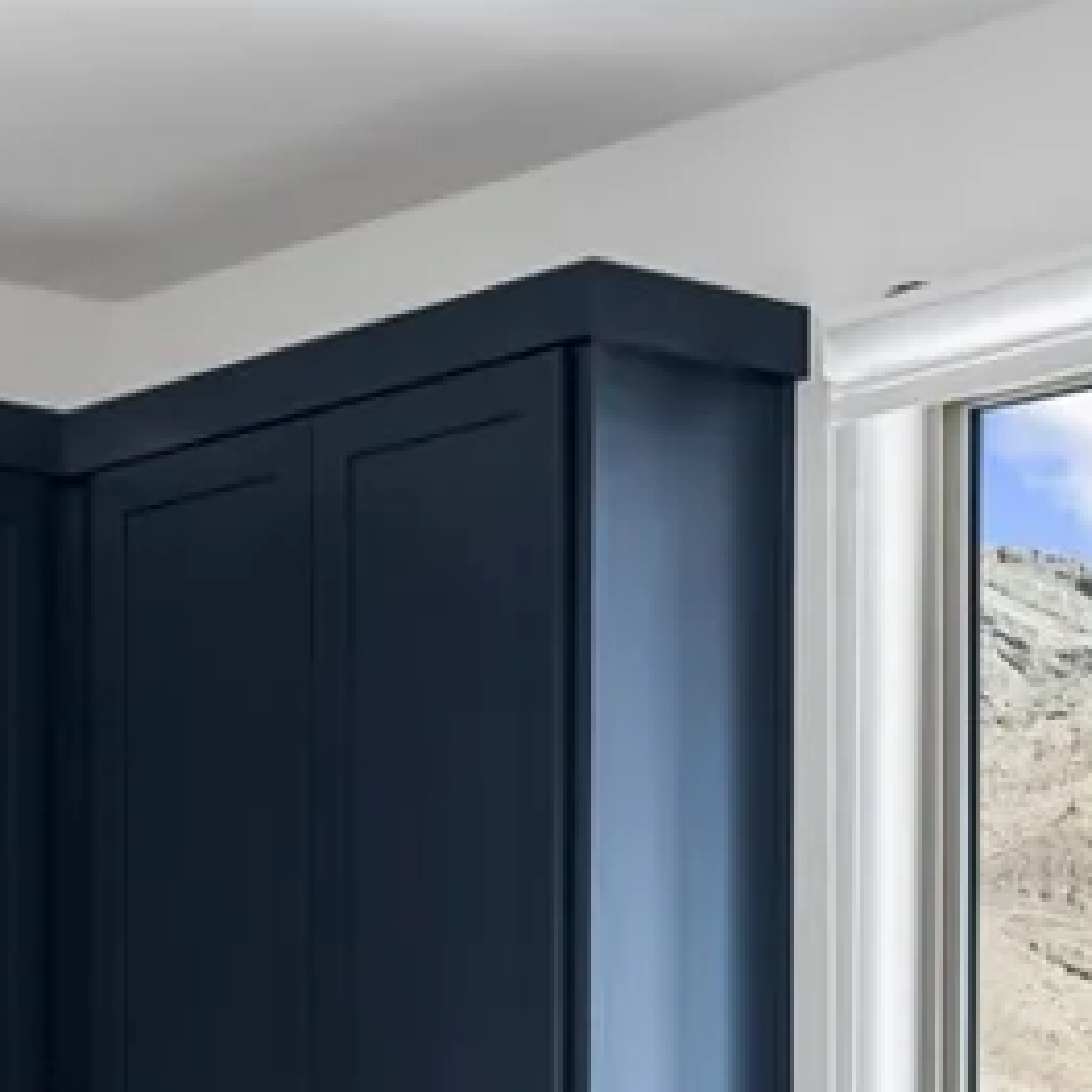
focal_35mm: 109
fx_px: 3890
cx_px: 120
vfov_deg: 15.3
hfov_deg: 15.8
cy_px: 1363
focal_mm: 22
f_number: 8
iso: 400
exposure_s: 1/3
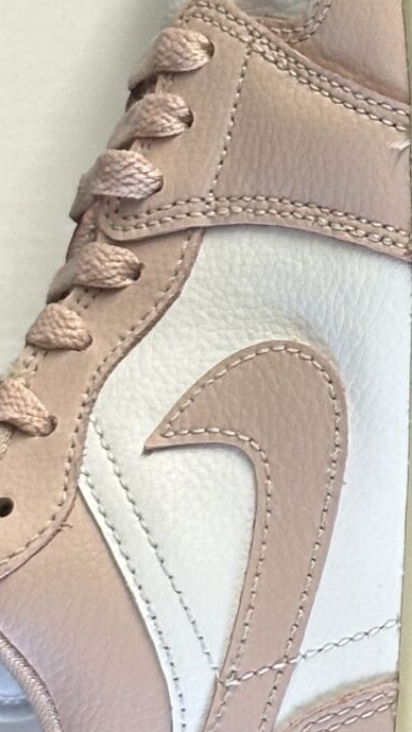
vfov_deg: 11.1
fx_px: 3769
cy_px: 388
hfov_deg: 6.2
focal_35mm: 194
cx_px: 547
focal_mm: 6.86
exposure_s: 1/50
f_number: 1.78
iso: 125
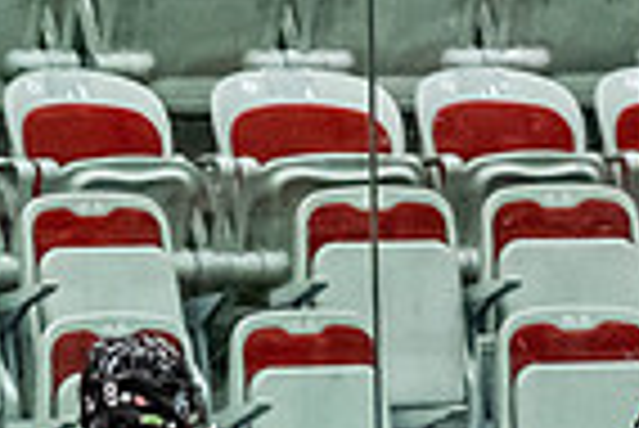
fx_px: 15956
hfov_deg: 2.3
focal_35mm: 898
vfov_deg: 1.5
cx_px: -303
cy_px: 1017
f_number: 2.8
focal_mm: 120
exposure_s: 1/640
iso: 3200
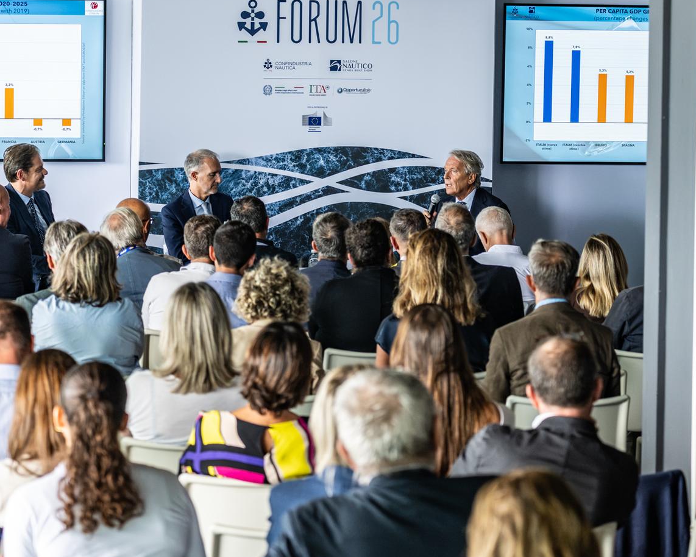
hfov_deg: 11.8
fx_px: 3379
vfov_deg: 9.4
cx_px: 363
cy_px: 199
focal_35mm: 164
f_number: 4.5
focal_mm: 100
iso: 1100
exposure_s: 1/250
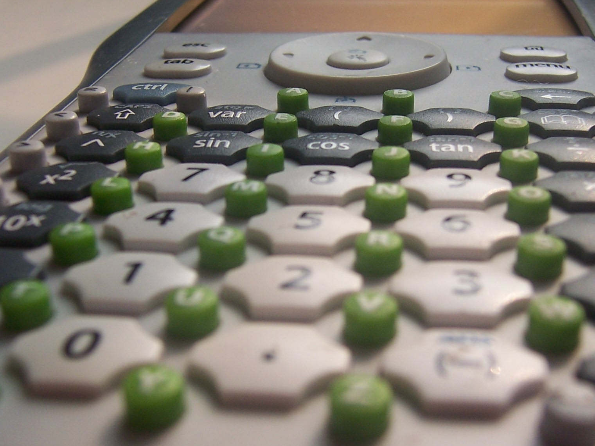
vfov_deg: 29.0
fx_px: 859
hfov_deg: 38.2
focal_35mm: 50
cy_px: 265
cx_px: 319
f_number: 3.4
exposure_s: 1/180
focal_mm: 5.5
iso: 80
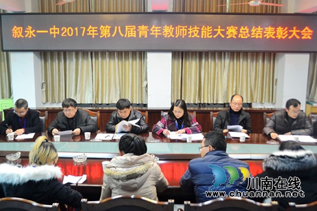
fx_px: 299
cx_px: 162
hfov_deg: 55.8
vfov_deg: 38.9
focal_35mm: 34
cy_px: 104
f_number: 4
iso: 1100
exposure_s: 1/15
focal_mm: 22
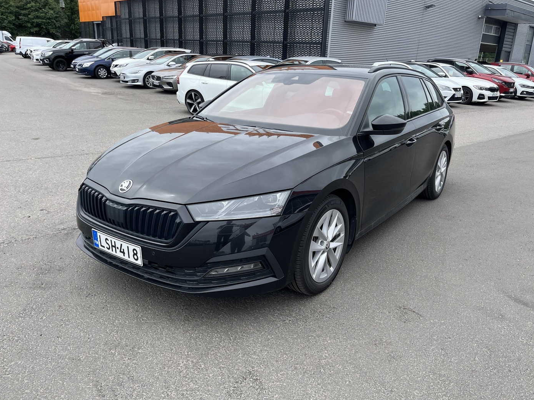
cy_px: 197
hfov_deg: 65.3
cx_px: 274
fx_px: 416
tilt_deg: -18.1
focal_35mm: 27
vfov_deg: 51.3
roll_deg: -2.9
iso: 50
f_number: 1.6
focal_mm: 5.1
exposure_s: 1/1106
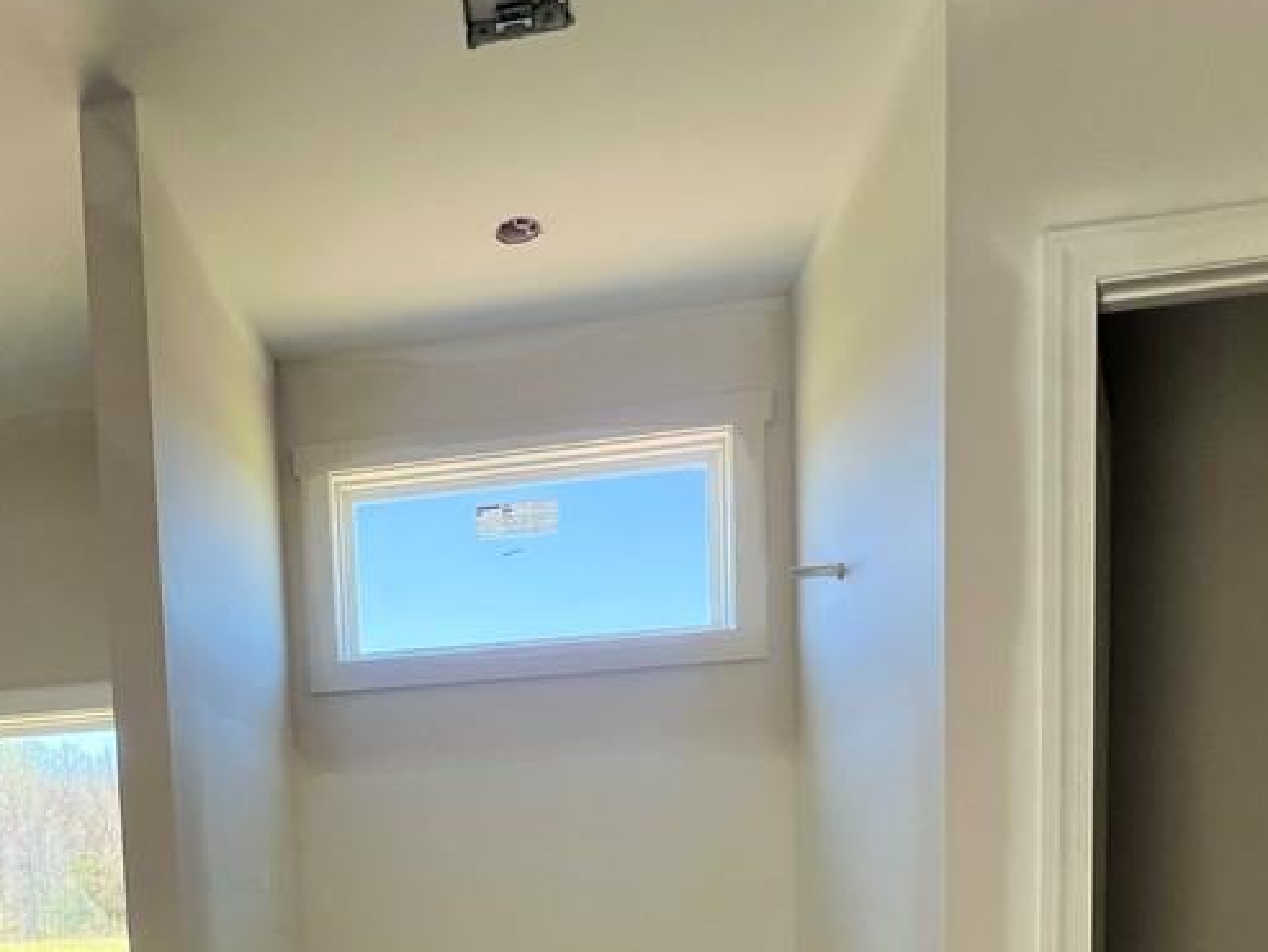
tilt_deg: -3.7
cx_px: 352
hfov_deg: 62.4
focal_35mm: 27
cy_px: 955
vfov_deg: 43.8
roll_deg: +3.0
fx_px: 989
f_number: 1.8
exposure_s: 1/113
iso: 32
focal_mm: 1.57
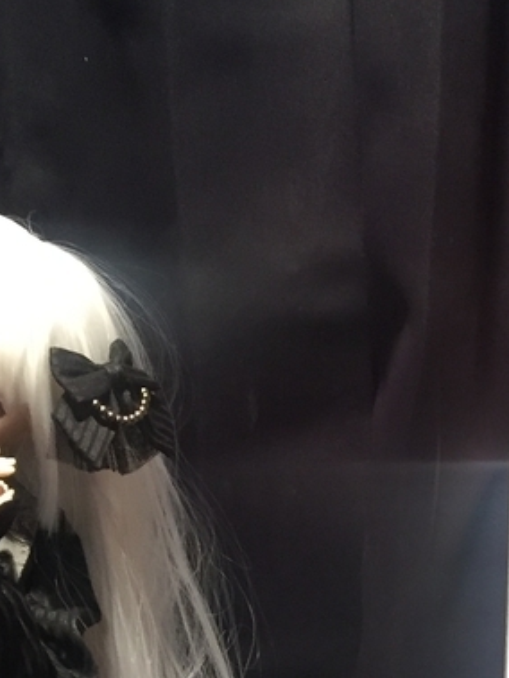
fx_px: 1802
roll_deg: -1.7
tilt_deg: -21.4
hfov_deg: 15.5
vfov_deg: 20.7
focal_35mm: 92
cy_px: 662
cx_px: 593
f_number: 2.2
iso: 200
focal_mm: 4.15
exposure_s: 1/33
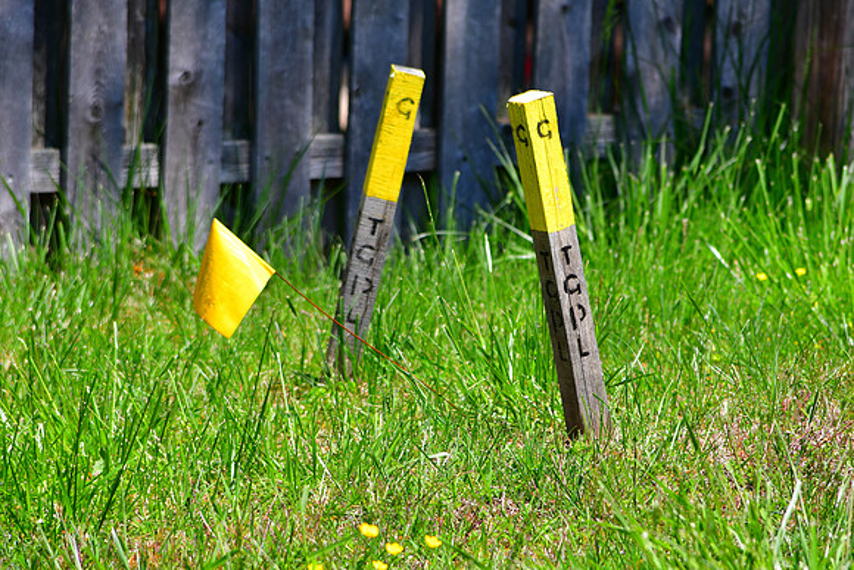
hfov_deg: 4.6
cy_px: 285
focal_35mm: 450
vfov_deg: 3.1
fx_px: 10677
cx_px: 427
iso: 200
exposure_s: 1/400
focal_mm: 300
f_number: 7.1
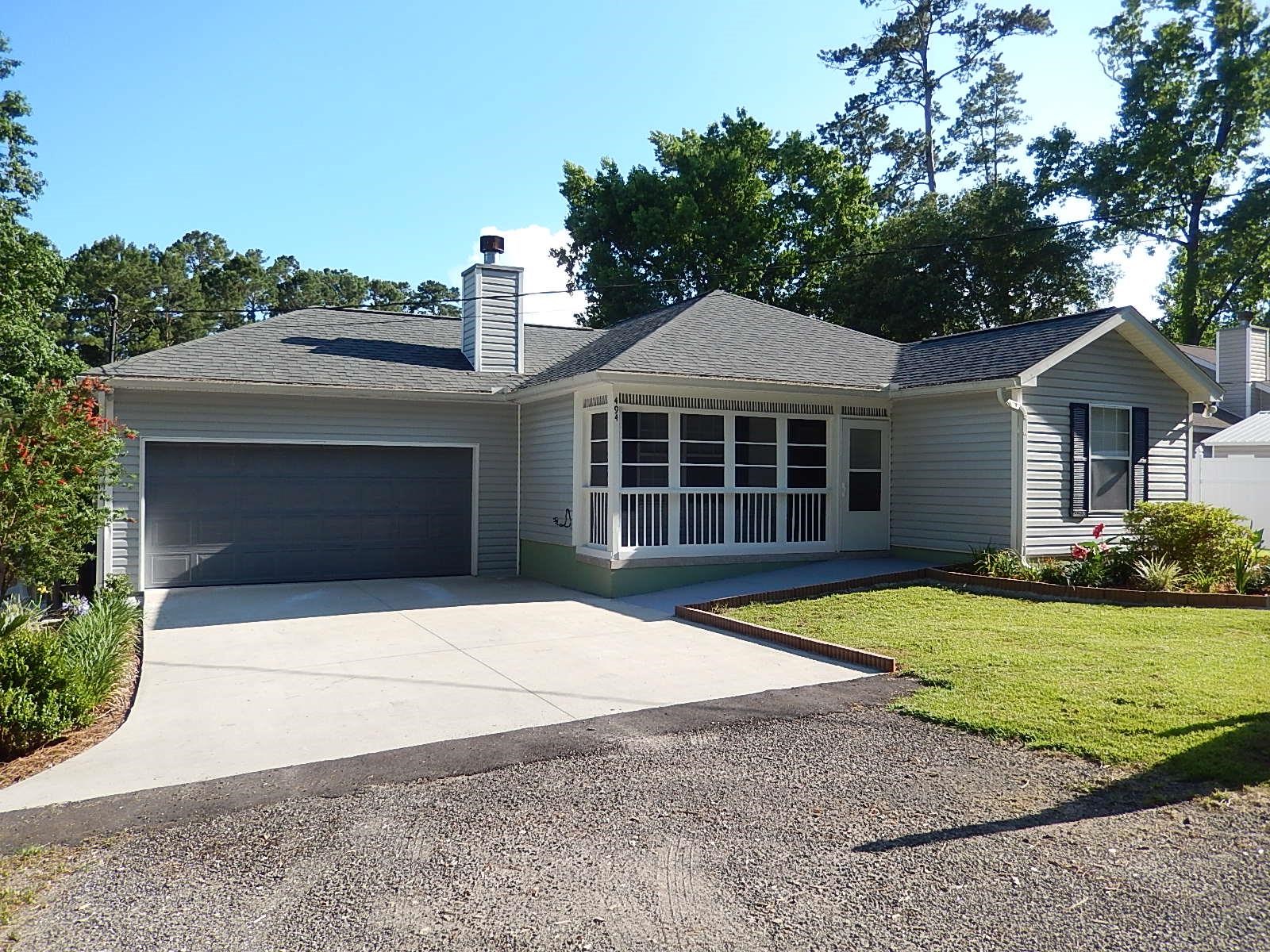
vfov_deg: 54.9
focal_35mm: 25
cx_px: 635
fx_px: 917
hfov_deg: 69.4
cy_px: 476
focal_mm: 4.5
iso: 125
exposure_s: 1/640
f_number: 3.4
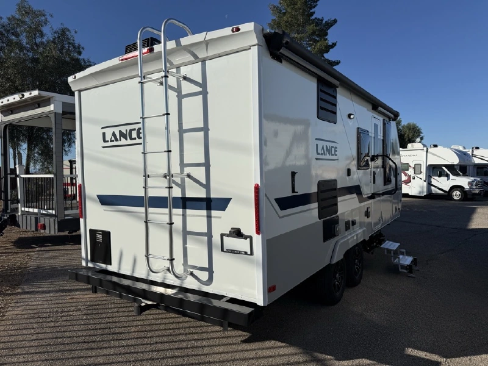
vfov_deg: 56.8
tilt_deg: -1.8
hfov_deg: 71.6
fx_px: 338
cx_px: 244
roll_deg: +1.9
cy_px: 183
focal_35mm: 24
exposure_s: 1/10309
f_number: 1.78
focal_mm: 6.76
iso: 80
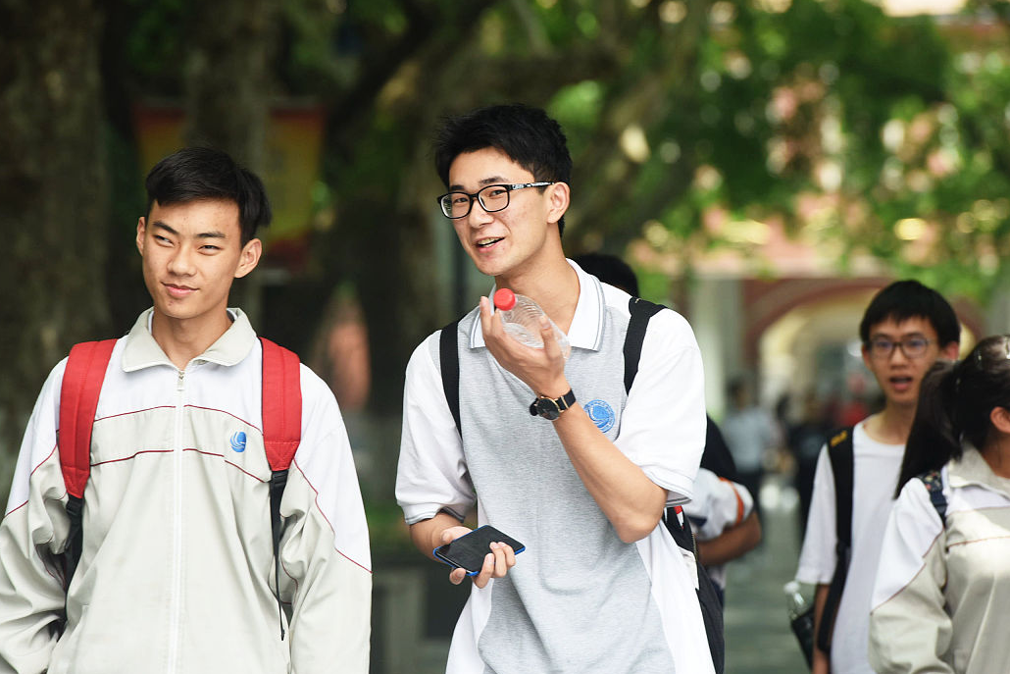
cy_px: 374
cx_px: 511
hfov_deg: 8.8
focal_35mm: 233
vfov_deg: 5.9
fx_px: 6537
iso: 250
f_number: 6.3
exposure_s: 1/200
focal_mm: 200
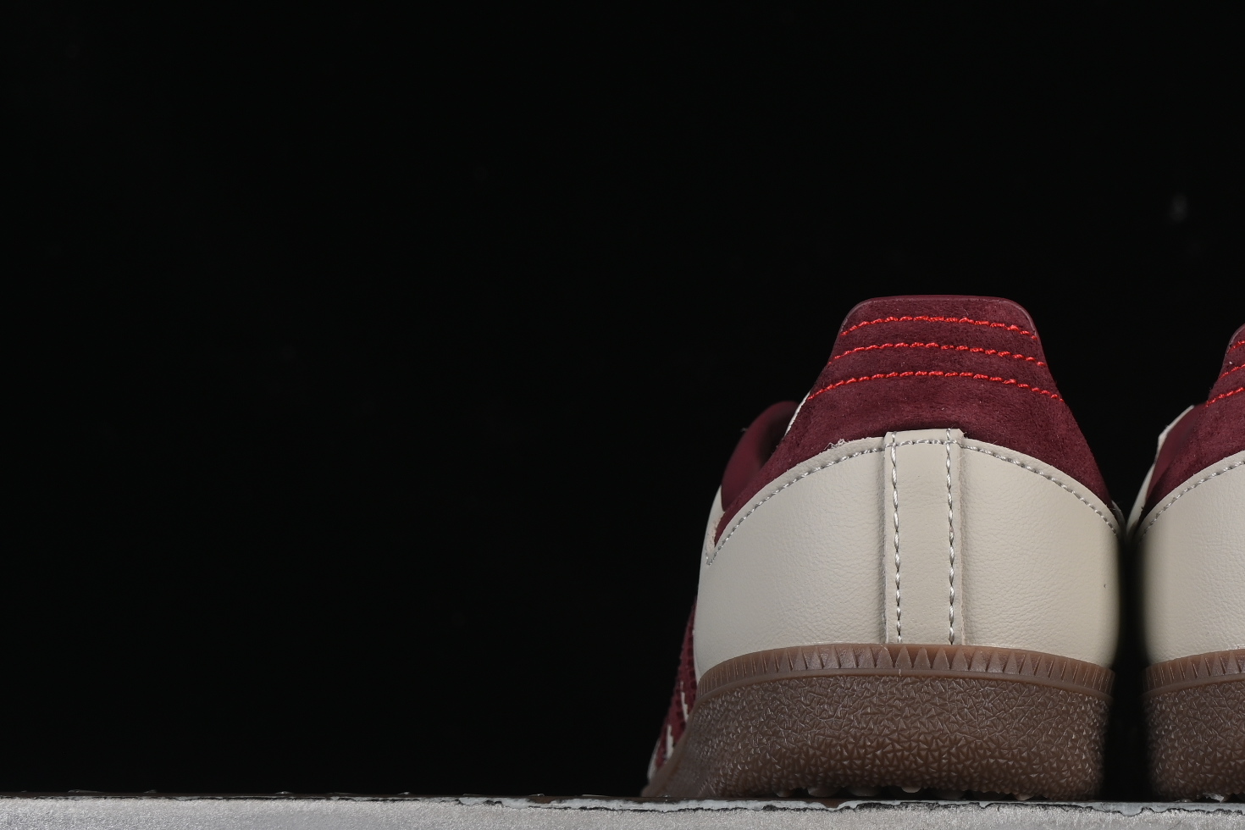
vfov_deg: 9.7
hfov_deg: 14.3
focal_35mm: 142
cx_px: 1152
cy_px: 312
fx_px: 4910
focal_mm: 50
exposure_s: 1/80
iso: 160
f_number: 8
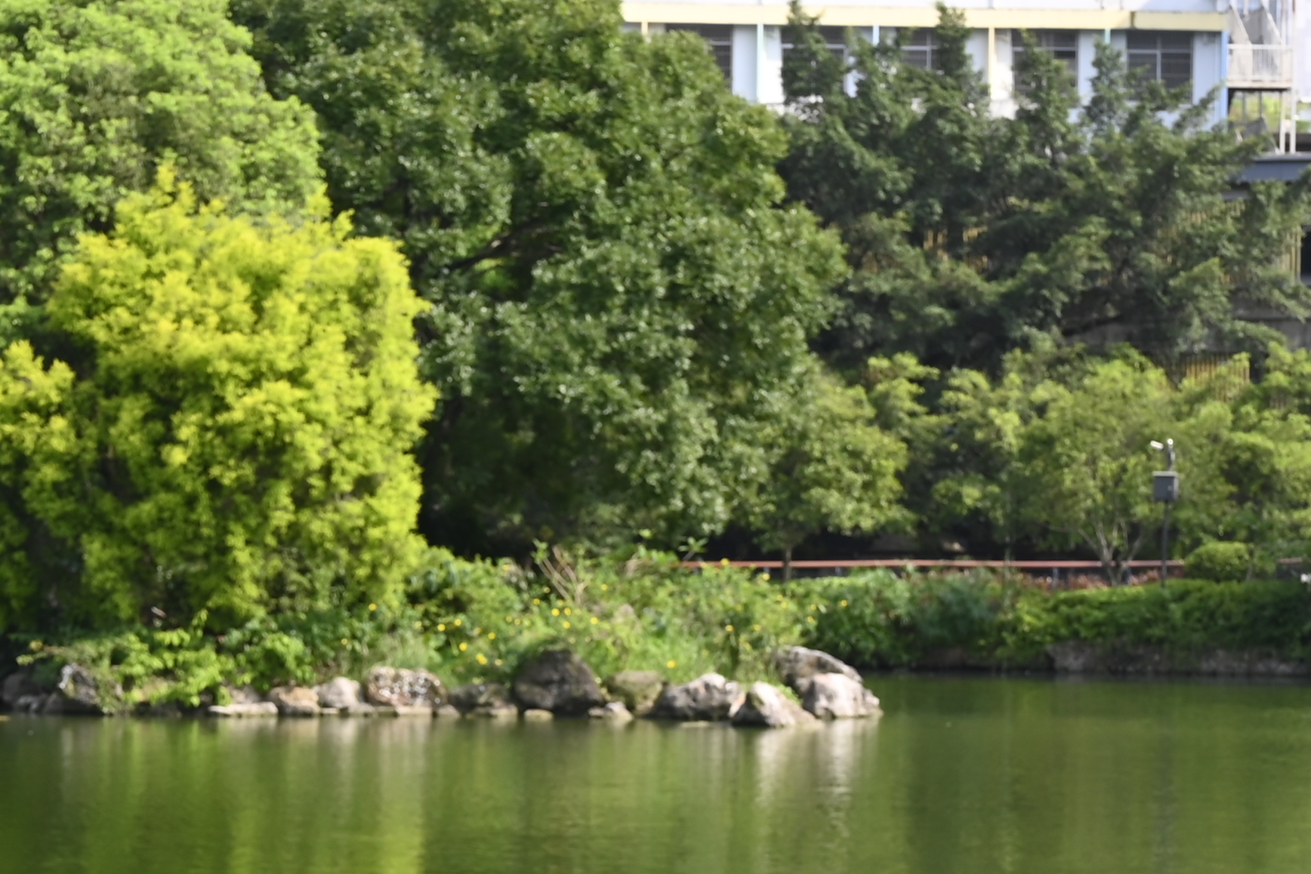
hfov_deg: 15.0
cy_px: 745
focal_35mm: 136
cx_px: 381
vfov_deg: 10.1
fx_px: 4953
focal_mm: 40
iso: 125
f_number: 5.6
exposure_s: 1/250
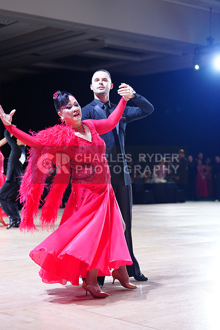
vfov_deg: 28.8
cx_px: 110
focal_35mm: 70
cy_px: 165
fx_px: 641
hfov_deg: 19.5
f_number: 2.8
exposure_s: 1/500
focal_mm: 70
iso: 1250
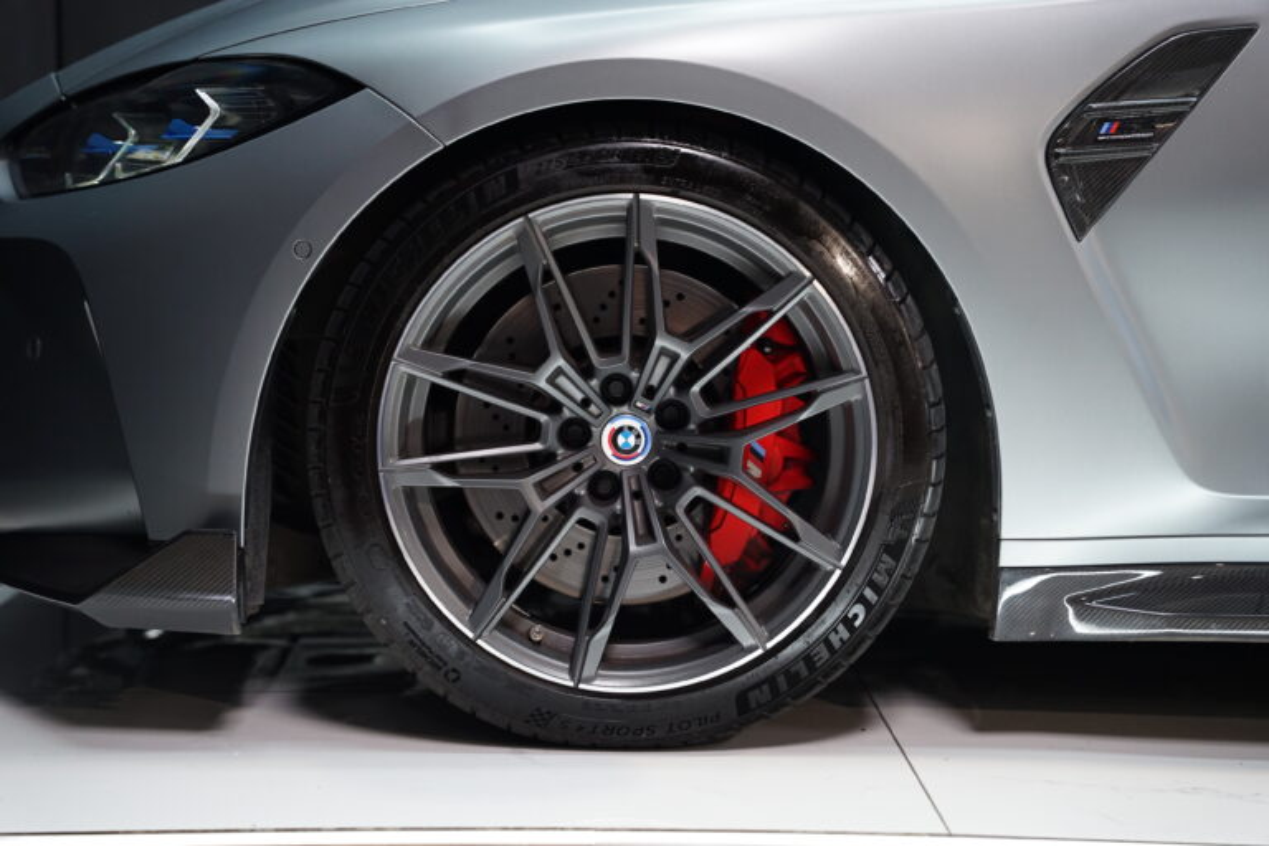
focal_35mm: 70
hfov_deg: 28.8
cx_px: 634
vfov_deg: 19.5
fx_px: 2467
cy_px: 423
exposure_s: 1/80
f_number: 2.8
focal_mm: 70
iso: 1250
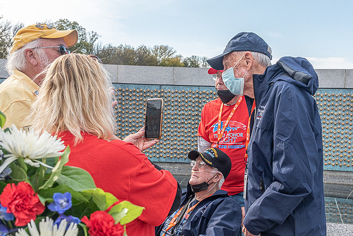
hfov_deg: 41.8
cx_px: 221
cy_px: 153
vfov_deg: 28.6
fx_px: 459
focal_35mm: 47
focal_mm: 35
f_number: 9
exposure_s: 1/320
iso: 500
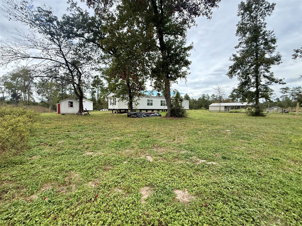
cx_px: 151
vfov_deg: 85.7
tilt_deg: -1.7
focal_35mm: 14
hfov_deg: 102.1
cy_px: 113
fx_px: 122
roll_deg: -0.8
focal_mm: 2.22
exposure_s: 1/421
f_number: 2.2
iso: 64
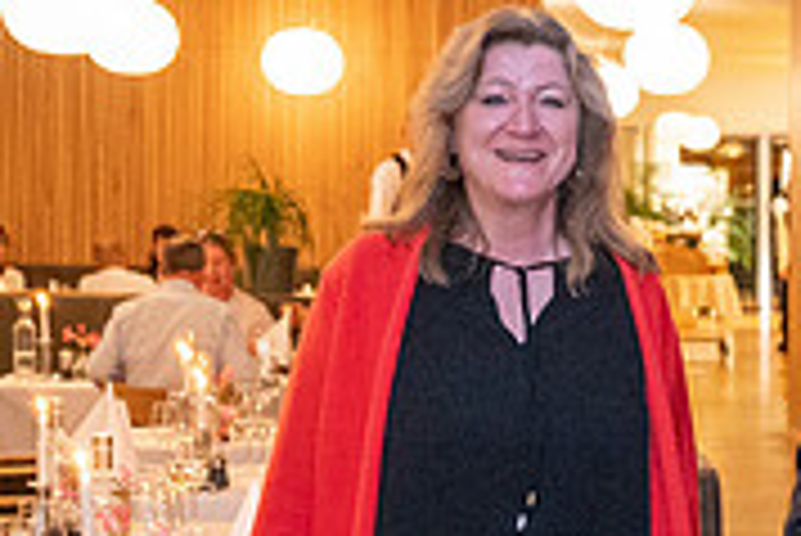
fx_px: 2895
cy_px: 653
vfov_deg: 10.4
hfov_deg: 15.0
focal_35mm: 130
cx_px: 1076
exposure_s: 1/60
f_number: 4
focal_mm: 40
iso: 6400
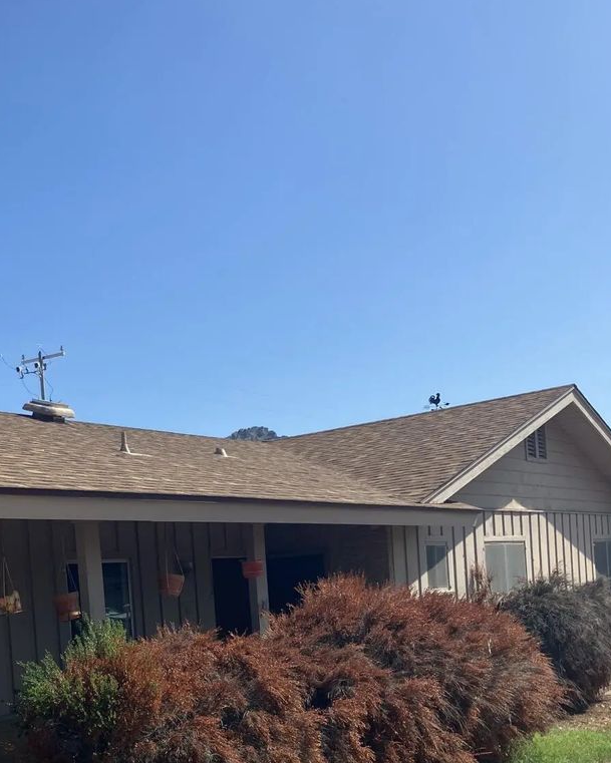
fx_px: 1107
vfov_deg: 36.7
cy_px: 613
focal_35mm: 49
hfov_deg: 30.3
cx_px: 140
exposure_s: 1/2315
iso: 32
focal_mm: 3.99
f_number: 1.8
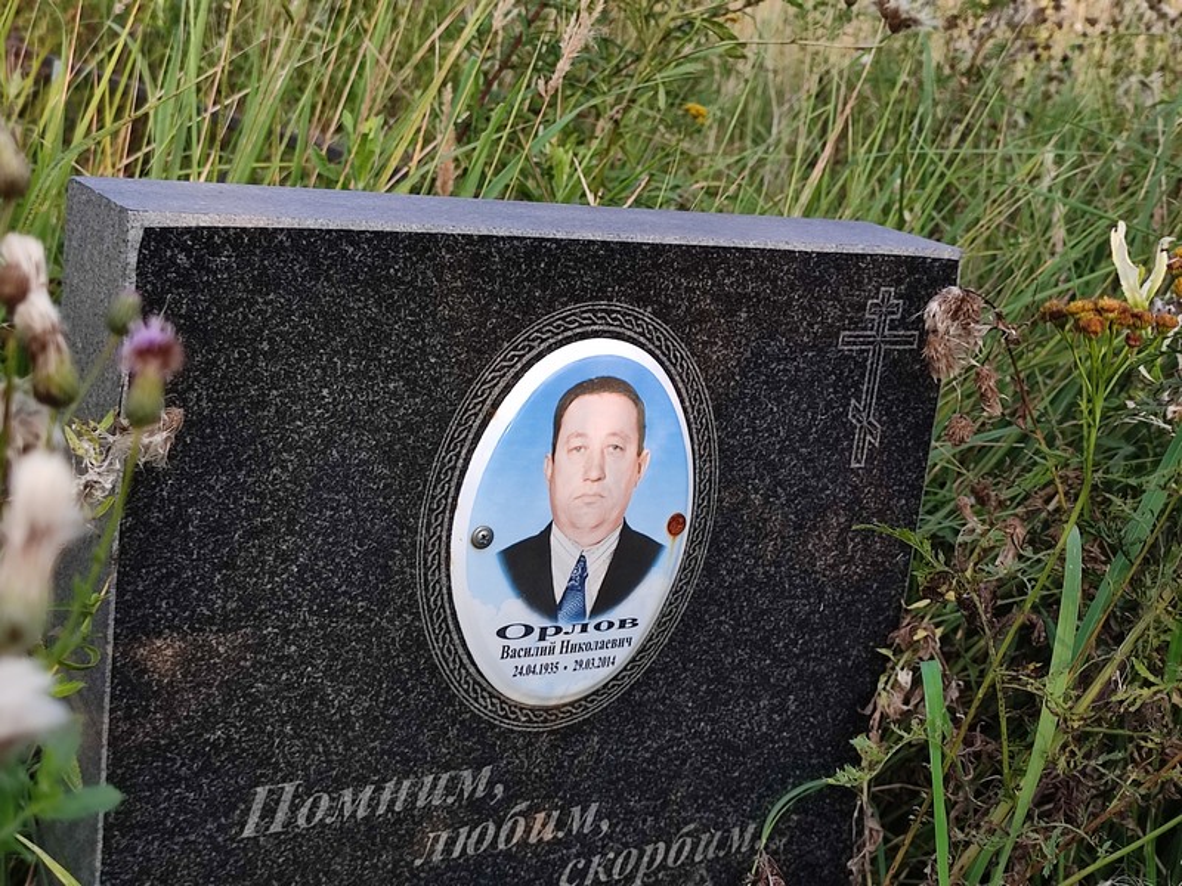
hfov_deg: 69.4
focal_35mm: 25
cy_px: 443
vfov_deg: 54.9
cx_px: 591
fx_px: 854
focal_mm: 6.04
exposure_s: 1/122
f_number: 1.9
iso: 50
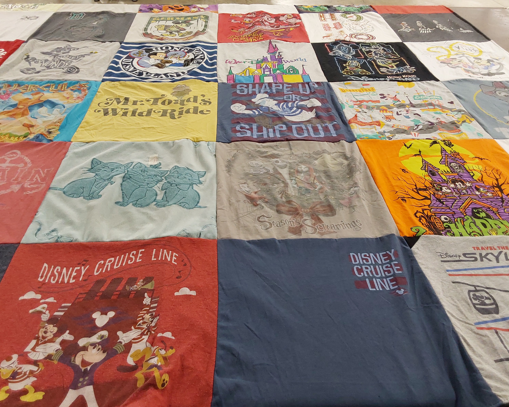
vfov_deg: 48.5
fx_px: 452
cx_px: 249
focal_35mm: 30
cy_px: 199
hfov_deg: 58.8
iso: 125
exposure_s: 1/60
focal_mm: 2.91
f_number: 1.9
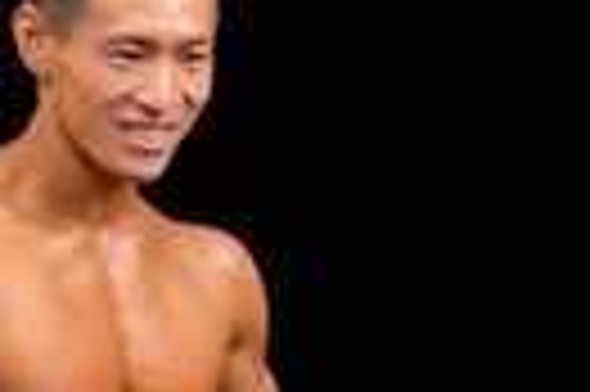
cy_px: 870
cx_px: 917
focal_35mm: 1595
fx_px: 26108
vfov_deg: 0.9
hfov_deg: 1.3
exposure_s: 1/400
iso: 3200
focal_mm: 180
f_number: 5.6
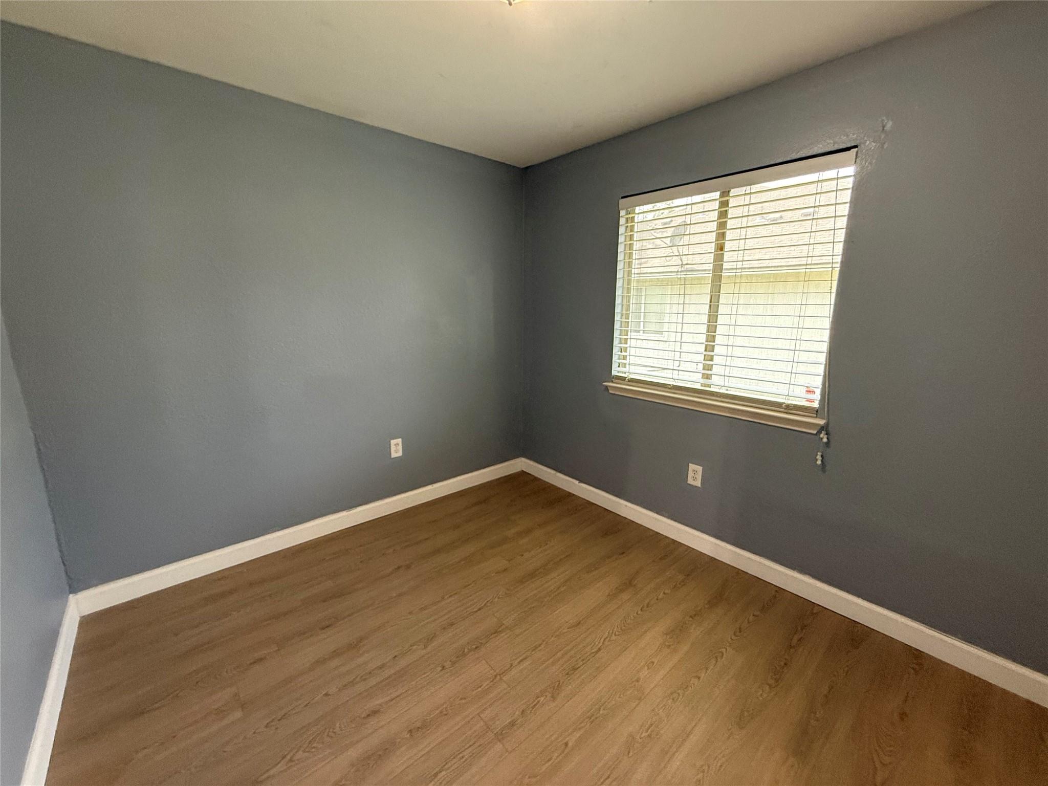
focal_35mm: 14
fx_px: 424
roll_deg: +0.4
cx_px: 524
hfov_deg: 102.1
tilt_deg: -10.8
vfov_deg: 85.7
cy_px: 393
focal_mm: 2.22
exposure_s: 1/60
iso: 400
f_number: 2.2
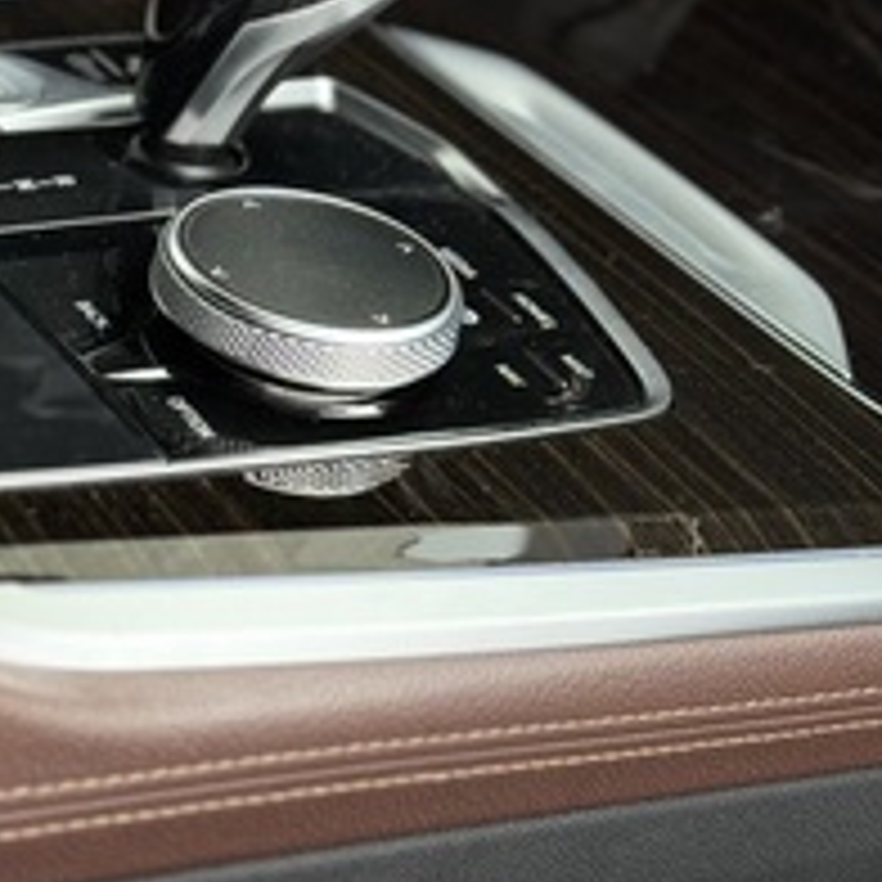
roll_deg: -4.7
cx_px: 218
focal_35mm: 103
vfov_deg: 16.7
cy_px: 90
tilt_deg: -29.1
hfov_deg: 16.8
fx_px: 2969
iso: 80
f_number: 1.78
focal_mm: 6.76
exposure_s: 1/244
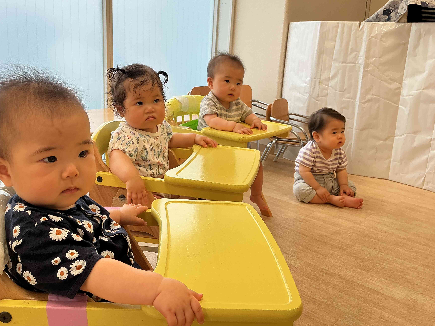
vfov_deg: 41.8
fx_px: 427
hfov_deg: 53.7
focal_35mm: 34
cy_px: 148
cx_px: 181
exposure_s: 1/213
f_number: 1.8
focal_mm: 3
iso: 20
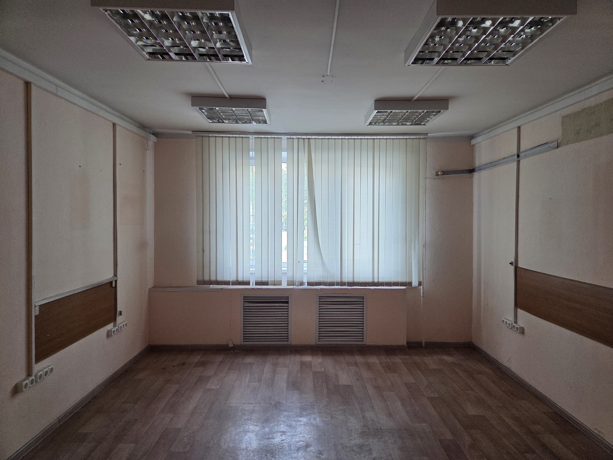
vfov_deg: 58.9
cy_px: 230
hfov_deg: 73.9
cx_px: 306
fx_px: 407
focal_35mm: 23
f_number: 1.8
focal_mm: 5.4
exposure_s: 1/180
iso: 200
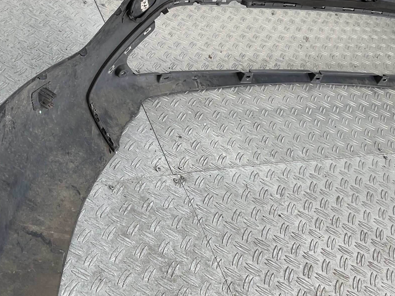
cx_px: 181
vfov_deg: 30.9
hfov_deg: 40.4
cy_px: 137
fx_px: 536
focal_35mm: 47
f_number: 1.8
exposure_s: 1/140
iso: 16
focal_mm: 3
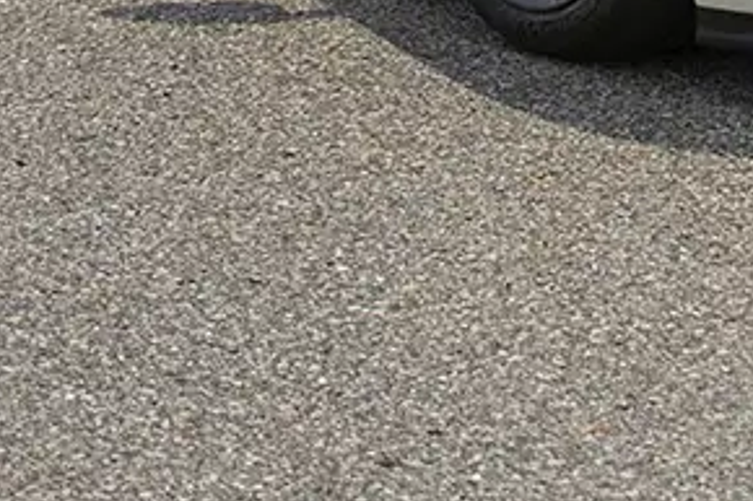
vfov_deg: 4.5
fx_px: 6334
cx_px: 862
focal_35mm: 303
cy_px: -388
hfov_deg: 6.8
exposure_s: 1/4000
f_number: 6.3
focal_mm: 75
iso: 400
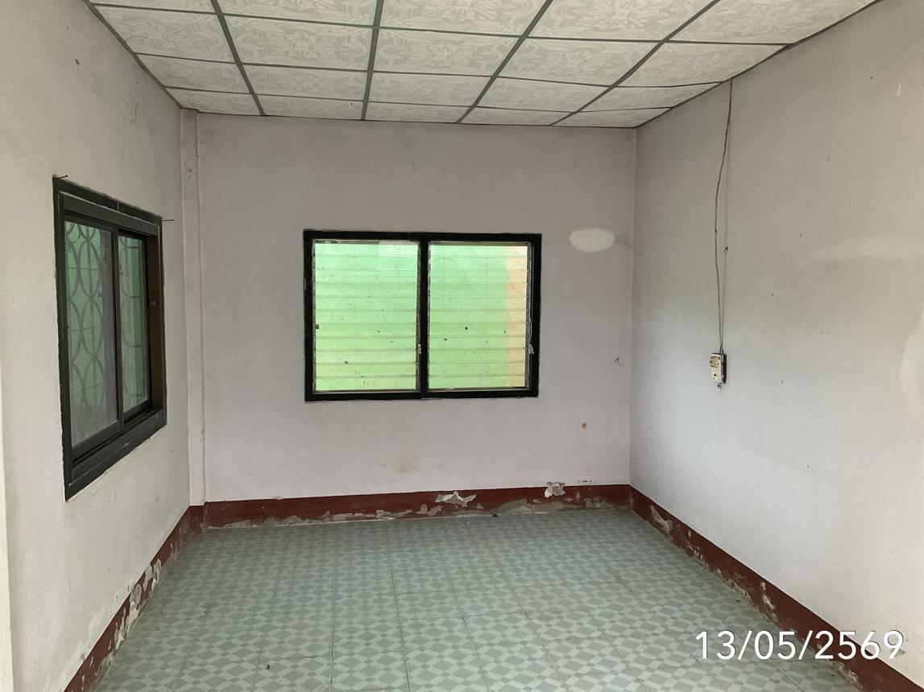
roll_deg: -0.9
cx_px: 462
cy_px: 346
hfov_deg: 61.7
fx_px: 774
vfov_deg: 48.2
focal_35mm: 29
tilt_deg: -4.5
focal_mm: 3
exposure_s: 1/60
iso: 125
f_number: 1.8
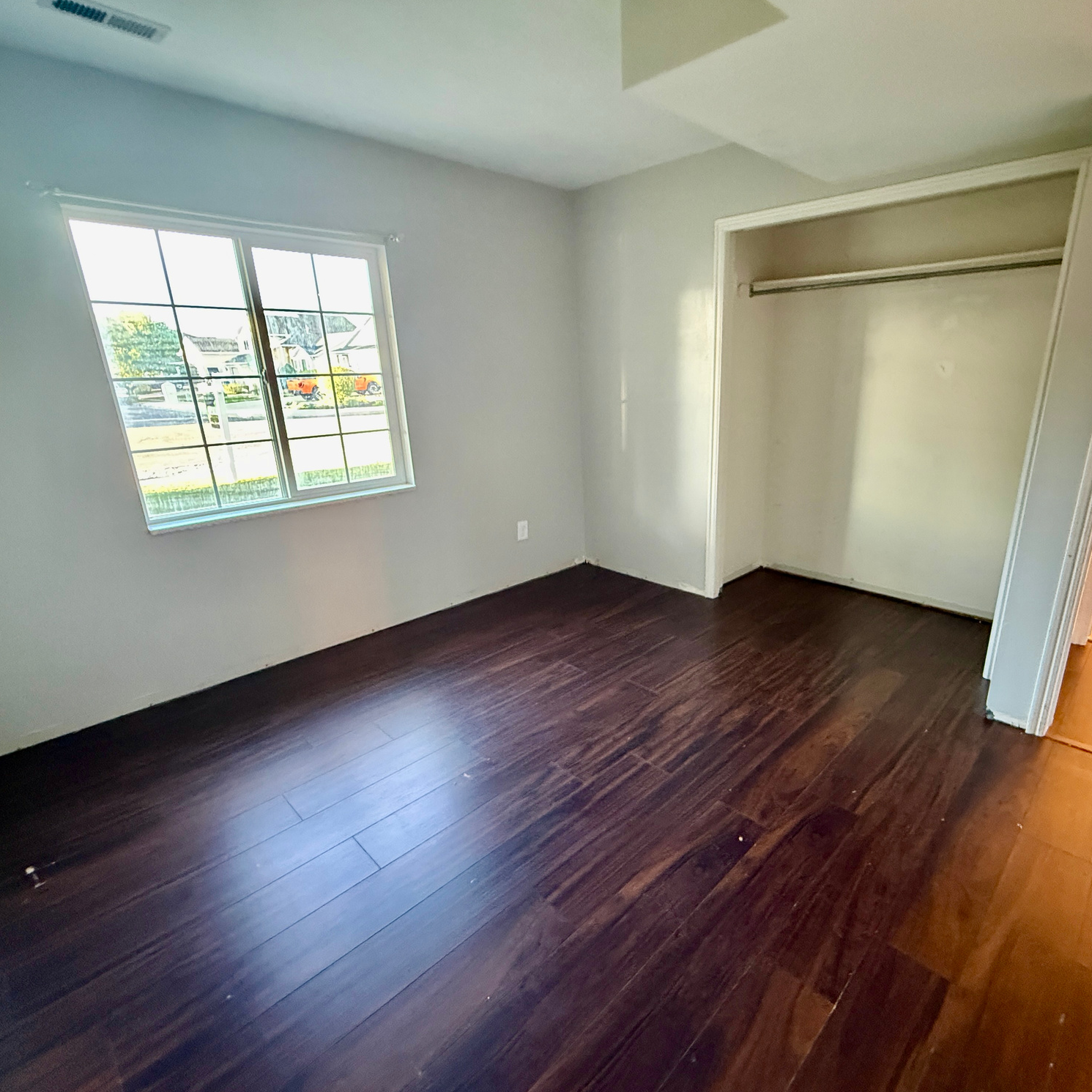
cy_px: 559
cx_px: 631
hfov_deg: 83.4
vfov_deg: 84.0
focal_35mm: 17
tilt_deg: -16.0
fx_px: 607
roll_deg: +0.9
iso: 640
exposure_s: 1/60
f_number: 2.2
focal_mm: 2.22
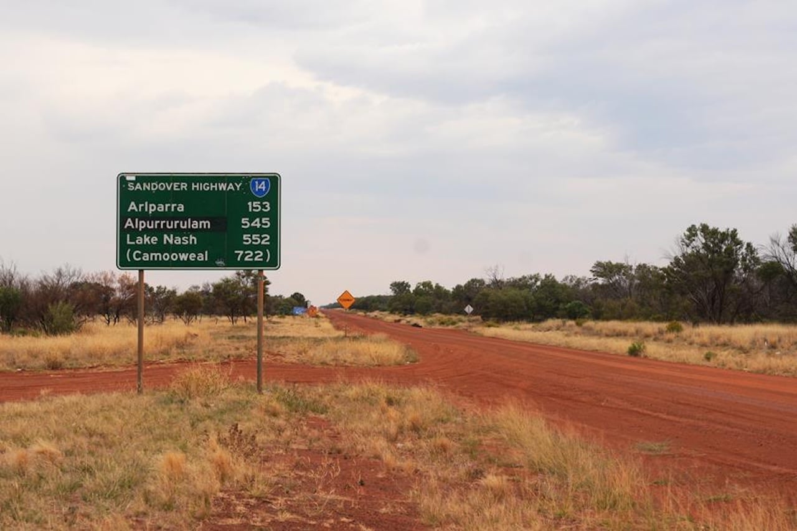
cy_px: 266
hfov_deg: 31.2
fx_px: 1428
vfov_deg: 21.1
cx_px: 398
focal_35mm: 64
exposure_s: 1/100
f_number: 7.1
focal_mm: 43
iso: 100
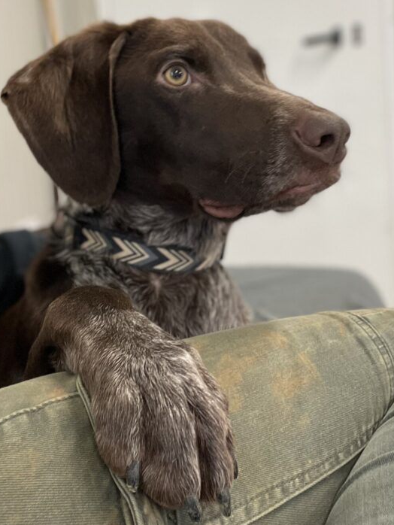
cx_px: 220
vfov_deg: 42.6
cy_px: 192
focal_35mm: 44
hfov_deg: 32.9
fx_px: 667
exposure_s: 1/50
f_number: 2.2
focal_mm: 2.71
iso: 125
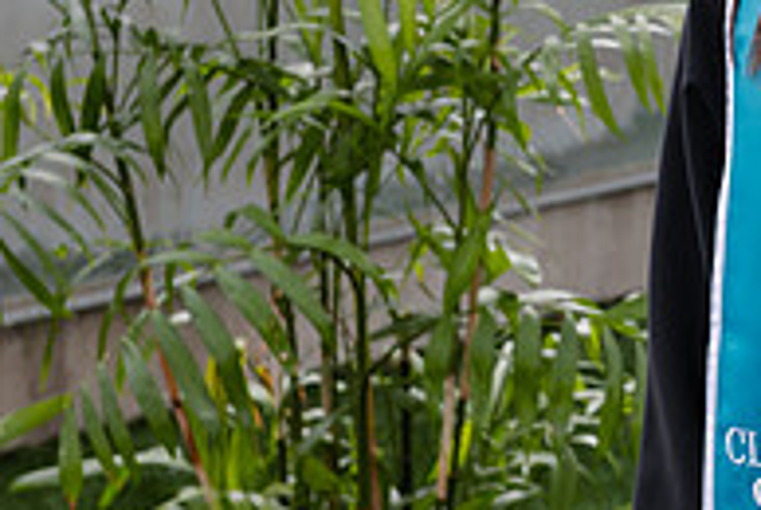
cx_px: 902
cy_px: -26
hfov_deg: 11.3
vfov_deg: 7.7
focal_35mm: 179
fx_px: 3790
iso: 250
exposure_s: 1/200
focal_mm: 60
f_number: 5.6
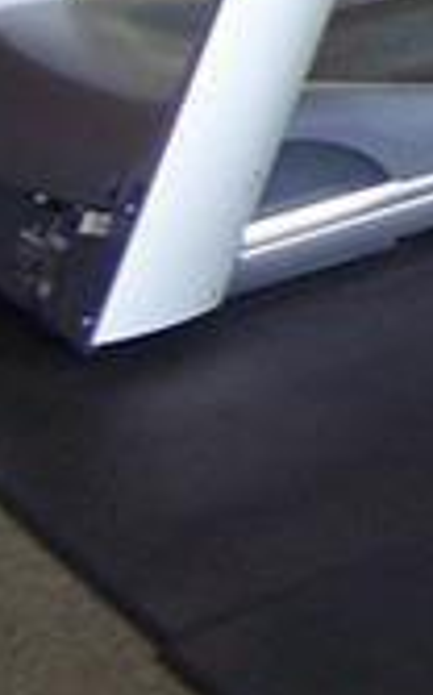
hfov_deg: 8.6
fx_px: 2215
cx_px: 1449
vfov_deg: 16.3
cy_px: -345
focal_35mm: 117
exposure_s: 1/30
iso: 100
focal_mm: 3.8
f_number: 2.8
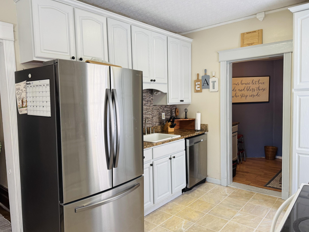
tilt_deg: -4.1
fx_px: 232
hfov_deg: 67.3
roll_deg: +3.0
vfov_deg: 53.1
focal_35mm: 26
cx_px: 157
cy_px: 120
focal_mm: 6.76
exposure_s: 1/120
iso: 160
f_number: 1.78
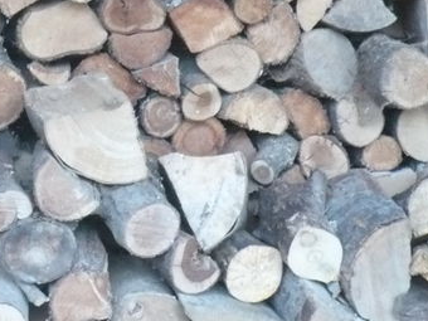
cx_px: -94
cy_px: -63
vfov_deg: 13.9
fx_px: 1274
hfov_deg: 18.1
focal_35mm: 103
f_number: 2.8
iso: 400
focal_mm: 5.8
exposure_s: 1/13
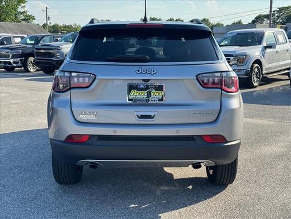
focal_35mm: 48
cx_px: 146
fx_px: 404
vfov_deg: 30.3
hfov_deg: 39.7
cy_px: 110
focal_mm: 6.76
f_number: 1.78
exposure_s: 1/1724
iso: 64
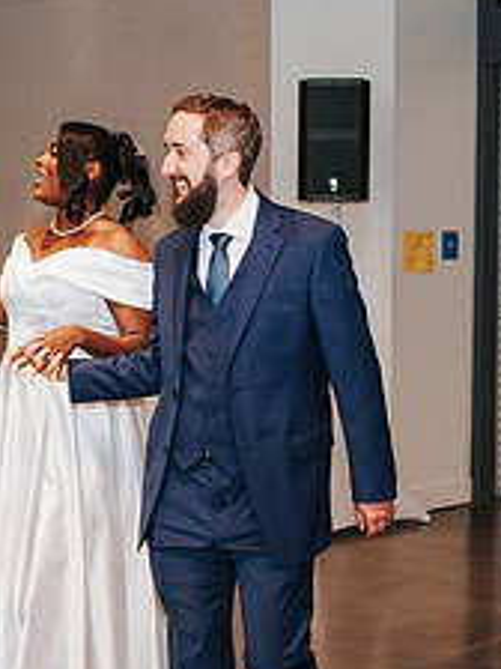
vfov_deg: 22.2
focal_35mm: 88
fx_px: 1698
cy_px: 375
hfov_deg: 16.7
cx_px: 98
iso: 450
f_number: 2.8
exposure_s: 1/160
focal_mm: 35
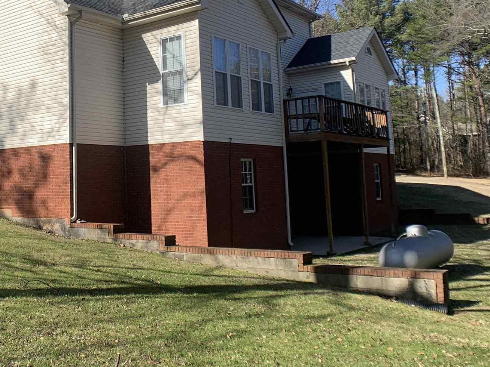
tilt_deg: +9.0
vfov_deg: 23.8
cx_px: 100
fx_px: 864
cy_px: 105
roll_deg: +0.8
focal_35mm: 61
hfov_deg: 30.9
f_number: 1.8
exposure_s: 1/1220
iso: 25
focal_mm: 4.25
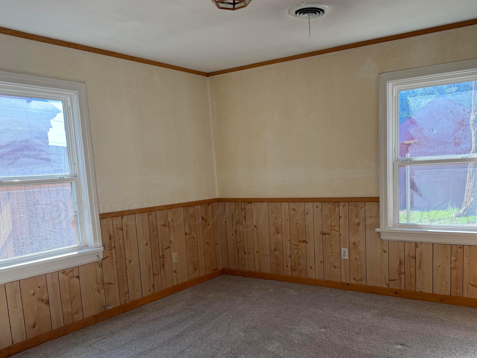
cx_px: 280
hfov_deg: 59.6
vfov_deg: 46.5
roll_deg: +2.2
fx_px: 413
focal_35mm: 30
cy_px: 215
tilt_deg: -7.7
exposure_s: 1/204
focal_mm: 6.76
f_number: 1.78
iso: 80
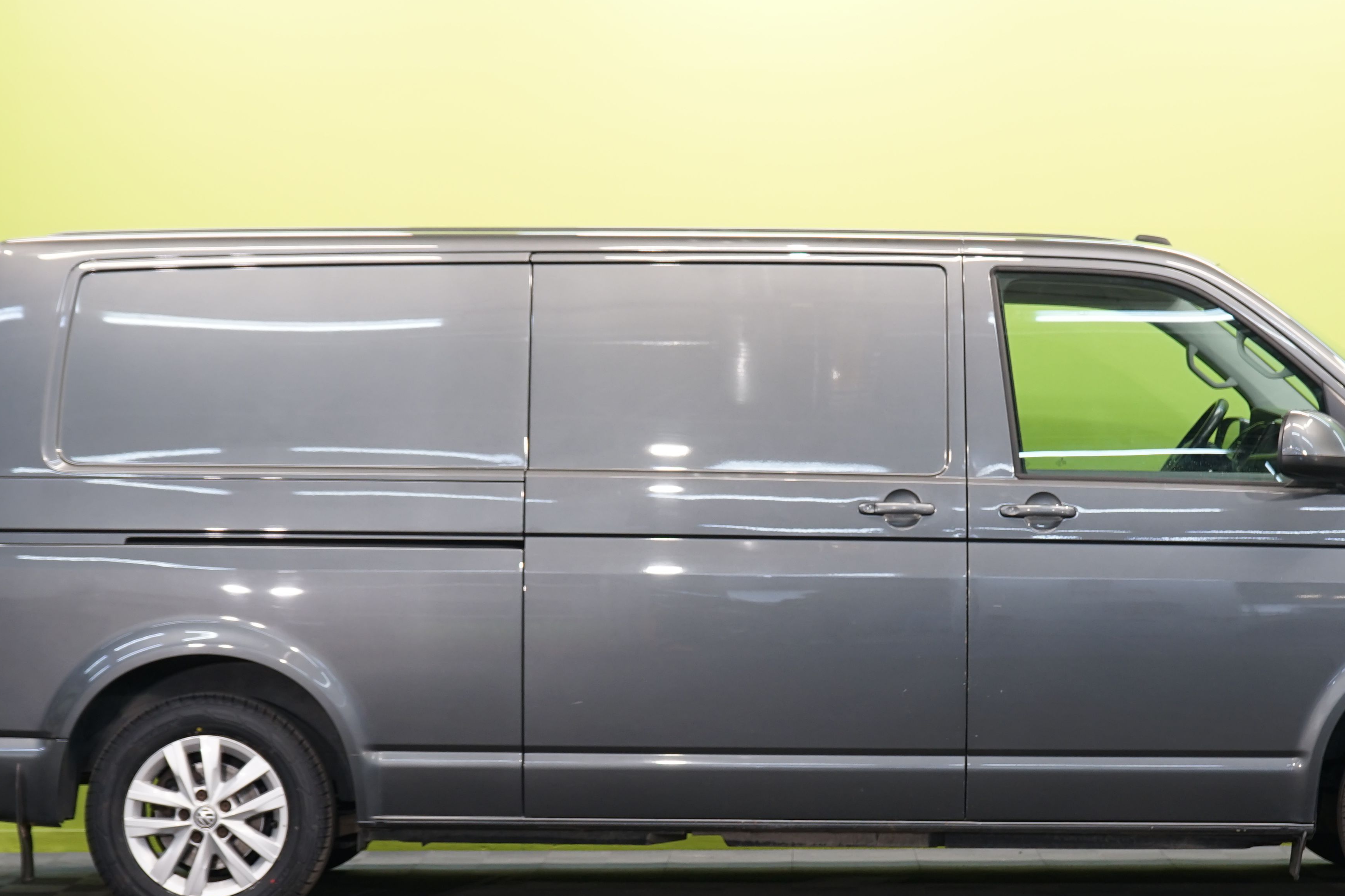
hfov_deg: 20.6
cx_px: 790
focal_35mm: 99
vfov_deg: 13.8
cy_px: 601
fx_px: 3698
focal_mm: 57
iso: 400
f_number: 5.6
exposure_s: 1/20
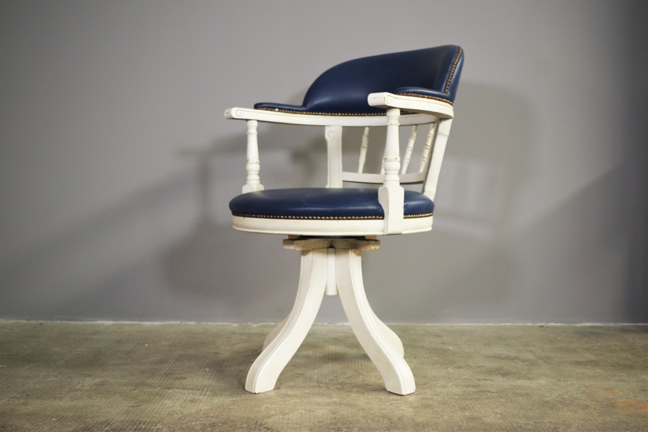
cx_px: 324
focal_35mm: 39
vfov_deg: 34.2
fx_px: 702
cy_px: 216
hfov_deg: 49.6
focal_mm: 26.25
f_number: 4
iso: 400
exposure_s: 1/60
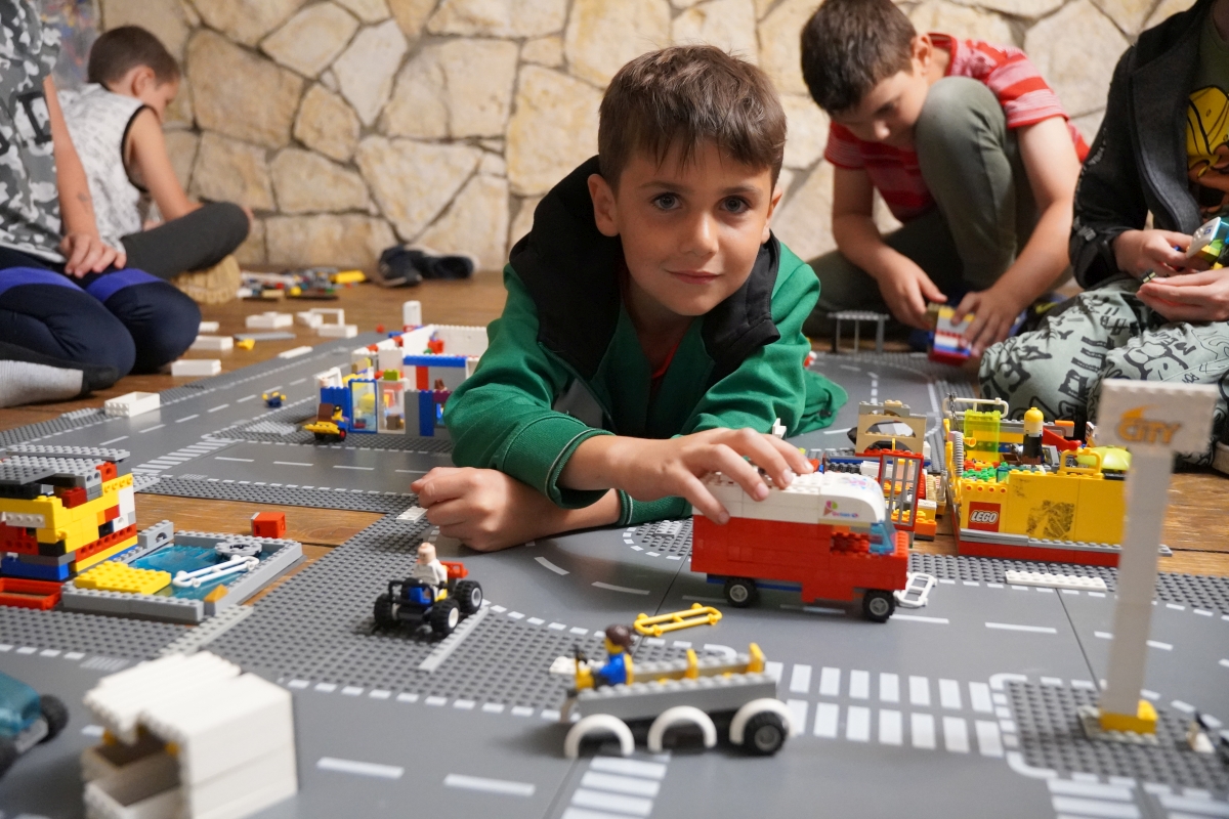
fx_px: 1126
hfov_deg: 57.2
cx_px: 614
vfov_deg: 40.0
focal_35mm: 33
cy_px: 410
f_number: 2.8
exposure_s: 1/40
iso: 5000
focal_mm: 22
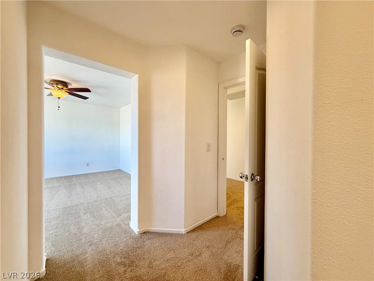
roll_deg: -1.0
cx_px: 187
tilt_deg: -0.8
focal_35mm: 14
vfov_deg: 85.7
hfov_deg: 102.1
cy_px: 140
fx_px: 151
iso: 125
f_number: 2.2
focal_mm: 2.22
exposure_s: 1/120
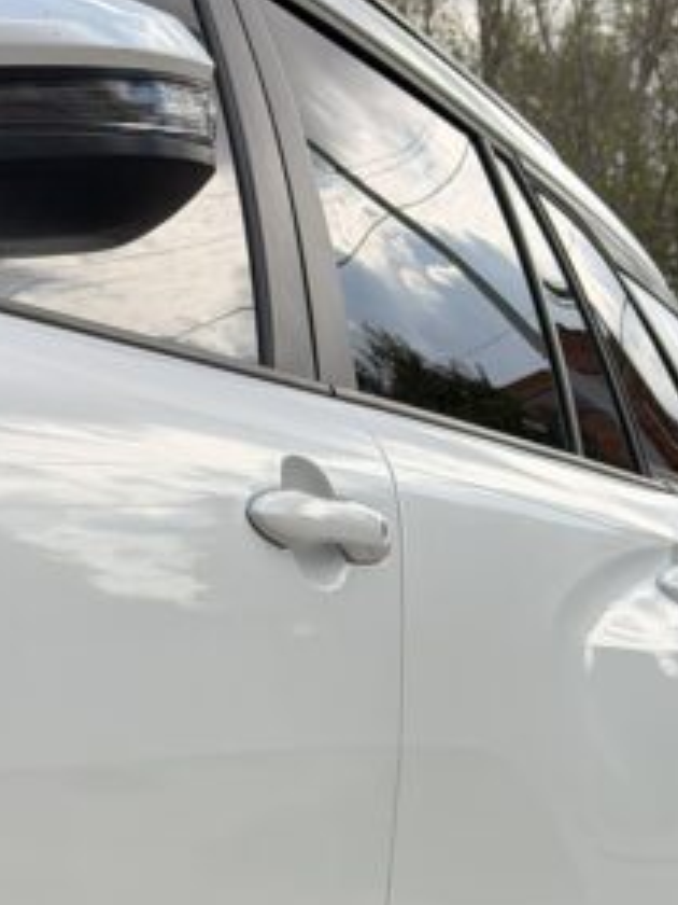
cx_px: -29
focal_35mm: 137
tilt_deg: -7.1
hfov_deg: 10.7
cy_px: 1018
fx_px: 3578
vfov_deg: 14.1
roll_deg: +0.2
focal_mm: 6.76
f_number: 1.78
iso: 64
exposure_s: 1/3534
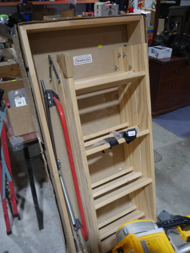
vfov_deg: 63.4
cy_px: 126
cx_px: 95
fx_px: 205
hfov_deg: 49.7
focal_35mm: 28
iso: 320
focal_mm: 14
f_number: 3.5
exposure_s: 1/60
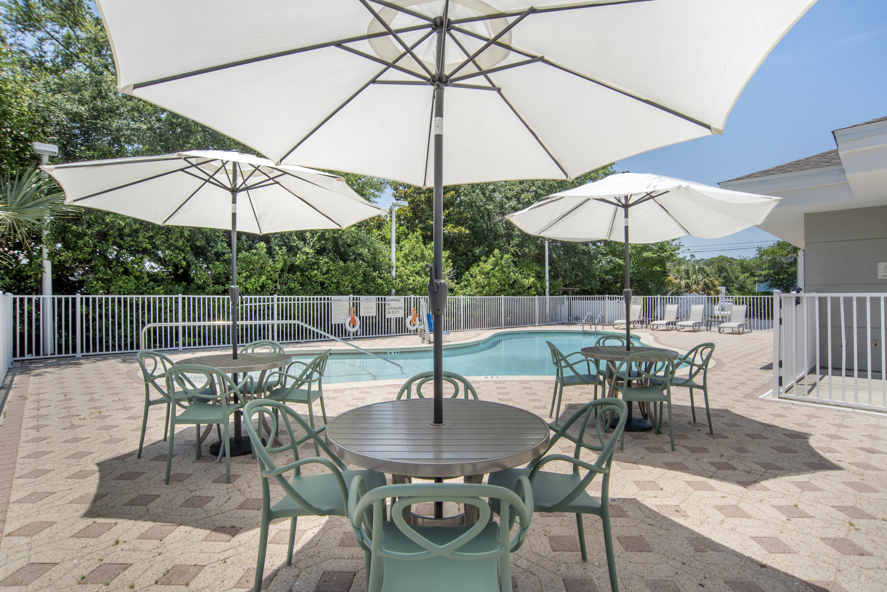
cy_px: 296
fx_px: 444
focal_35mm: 18
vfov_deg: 67.4
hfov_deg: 90.0
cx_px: 444
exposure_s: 1/2000
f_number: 10
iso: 400
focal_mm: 18
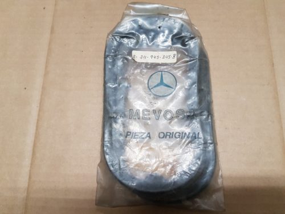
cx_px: 142
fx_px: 214
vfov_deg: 53.1
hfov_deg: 67.3
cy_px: 107
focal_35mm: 26
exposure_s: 1/50
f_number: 1.7
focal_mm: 4.2
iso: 200
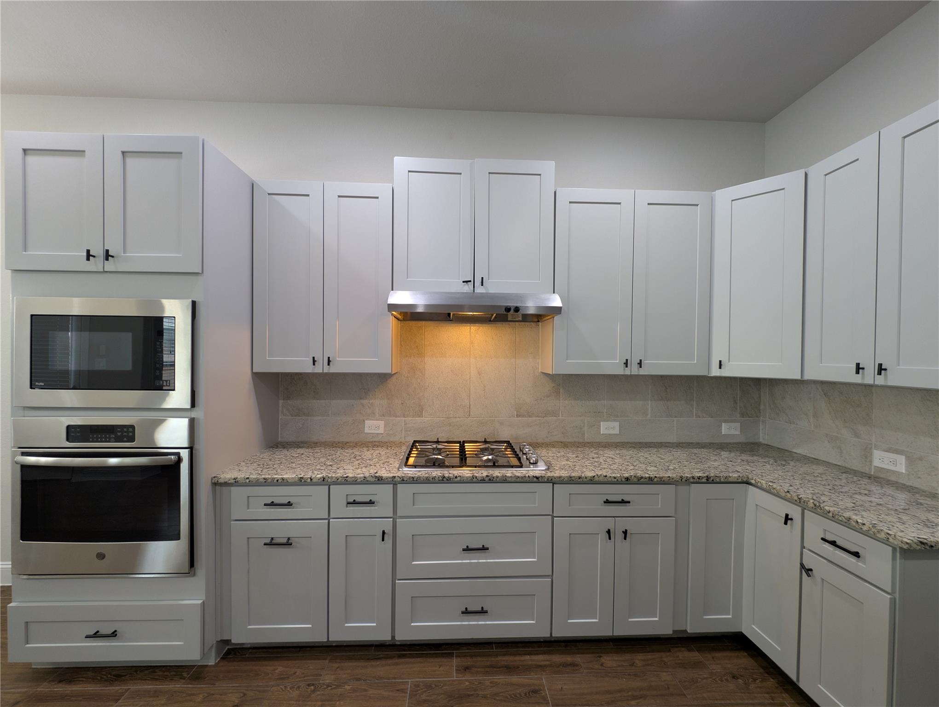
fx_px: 326
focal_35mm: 12
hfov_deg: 110.5
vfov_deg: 94.6
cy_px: 354
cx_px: 470
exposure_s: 1/24
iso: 68
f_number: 1.95
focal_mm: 2.23
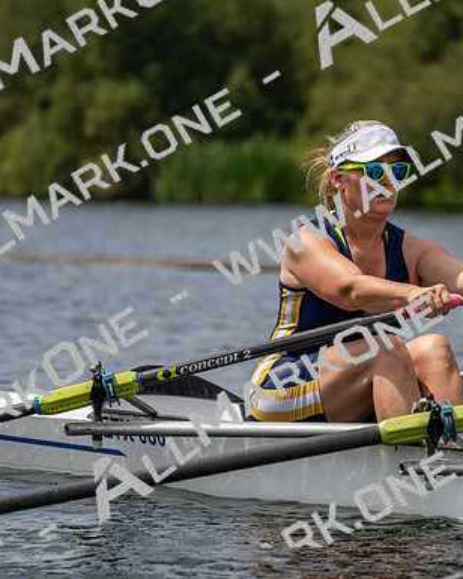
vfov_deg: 6.8
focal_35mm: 283
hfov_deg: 5.5
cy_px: 290
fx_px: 4847
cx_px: 398
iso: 160
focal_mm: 200
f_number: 5.6
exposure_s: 1/1600
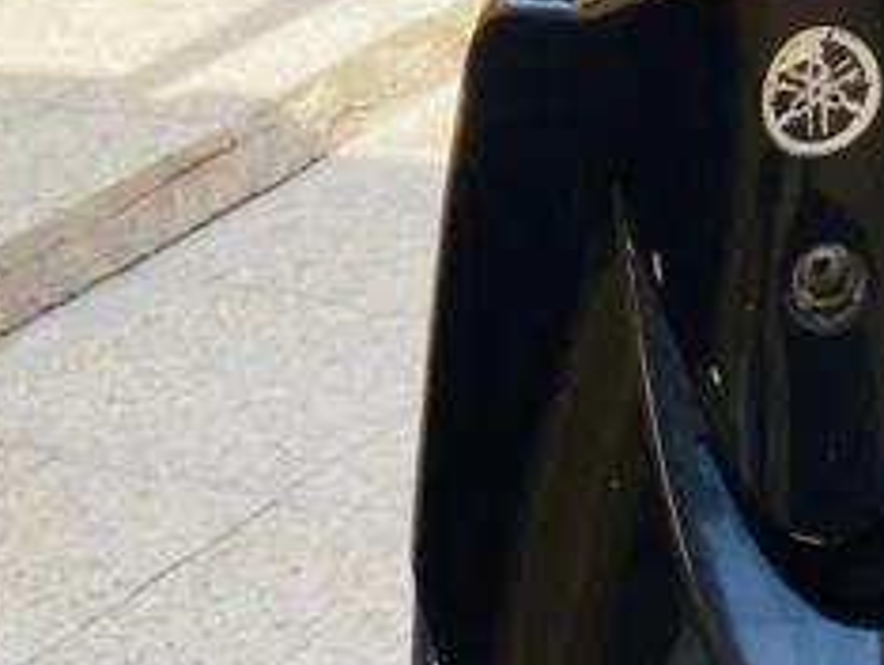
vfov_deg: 20.6
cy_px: 491
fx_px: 1815
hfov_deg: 24.3
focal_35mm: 71
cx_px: 1122
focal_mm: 4.25
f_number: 1.8
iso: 32
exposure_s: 1/799
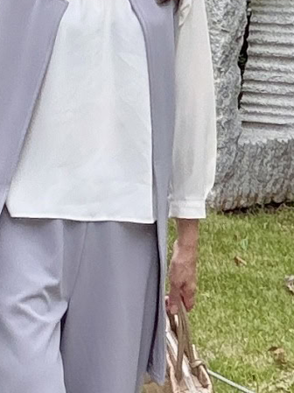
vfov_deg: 18.4
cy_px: 218
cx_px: 88
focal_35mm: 107
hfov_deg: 13.8
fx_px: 1213
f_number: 1.9
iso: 50
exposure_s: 1/206
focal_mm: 2.7
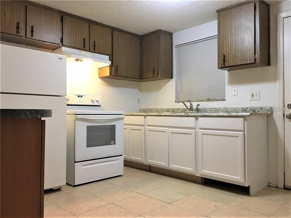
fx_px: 244
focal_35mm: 29
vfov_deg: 48.2
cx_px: 146
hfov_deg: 61.7
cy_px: 109
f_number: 2.2
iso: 200
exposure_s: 1/30
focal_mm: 4.15
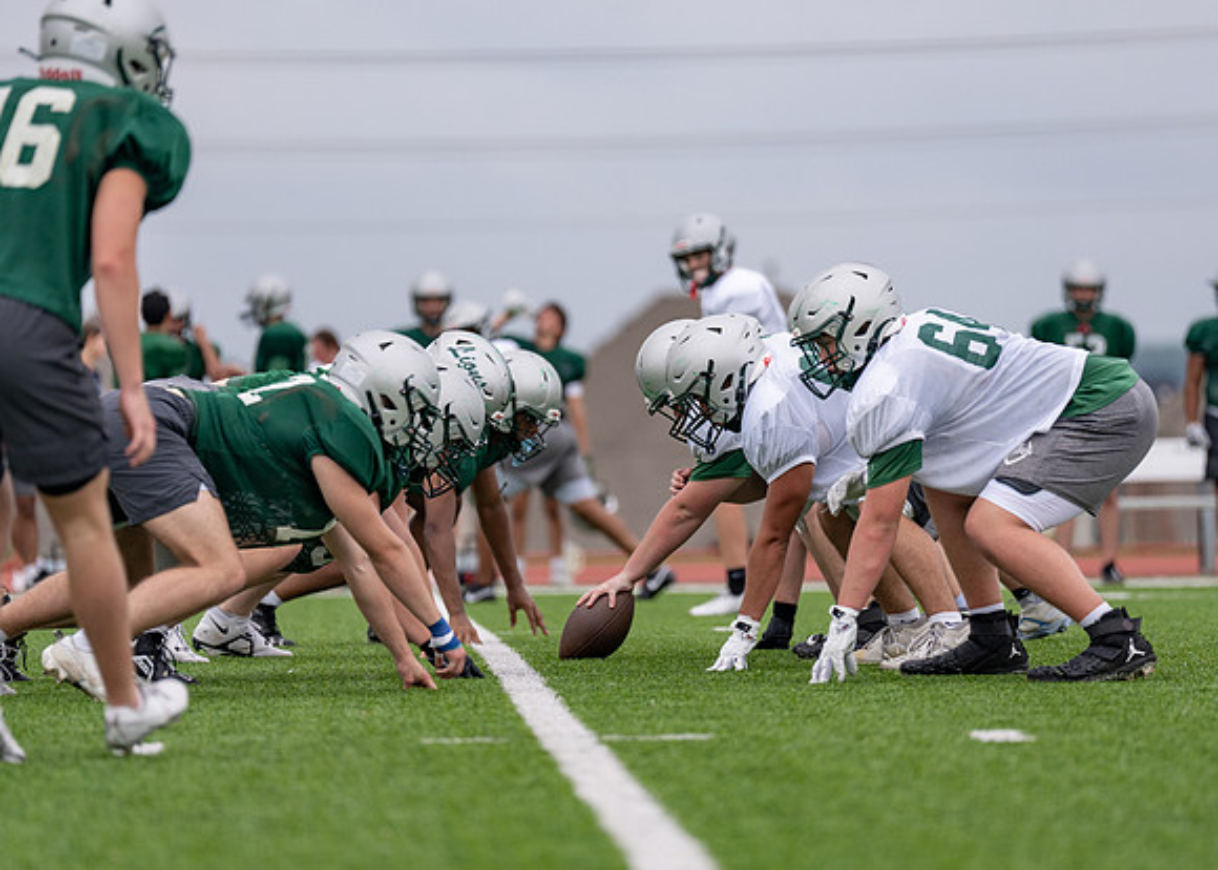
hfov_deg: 7.9
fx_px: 8828
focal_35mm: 255
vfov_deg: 5.6
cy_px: 455
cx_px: 626
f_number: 2.8
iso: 200
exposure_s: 1/3200
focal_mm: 200
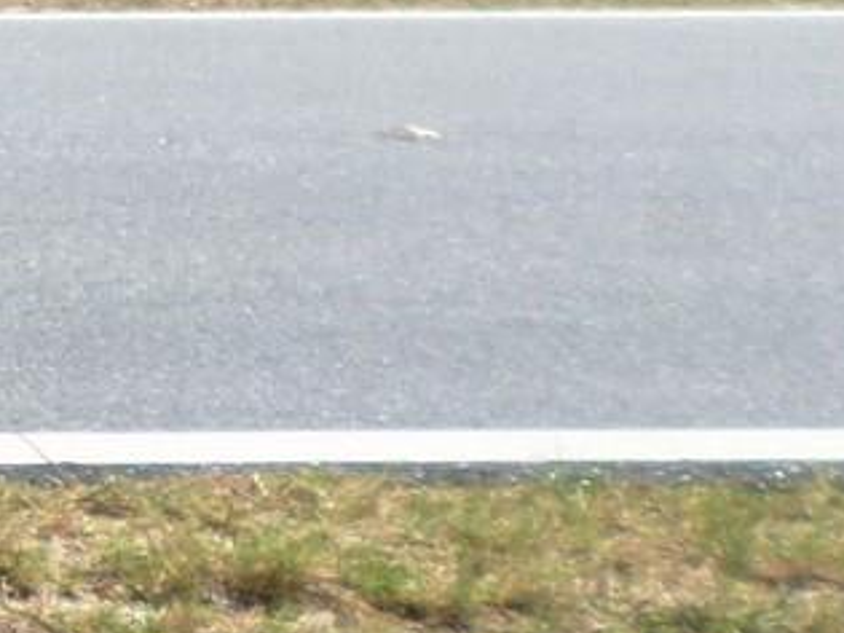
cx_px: -1117
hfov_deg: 12.5
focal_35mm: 127
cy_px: -341
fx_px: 3095
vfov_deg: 11.2
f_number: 2.5
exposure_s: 1/1000
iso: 80
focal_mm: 4.5
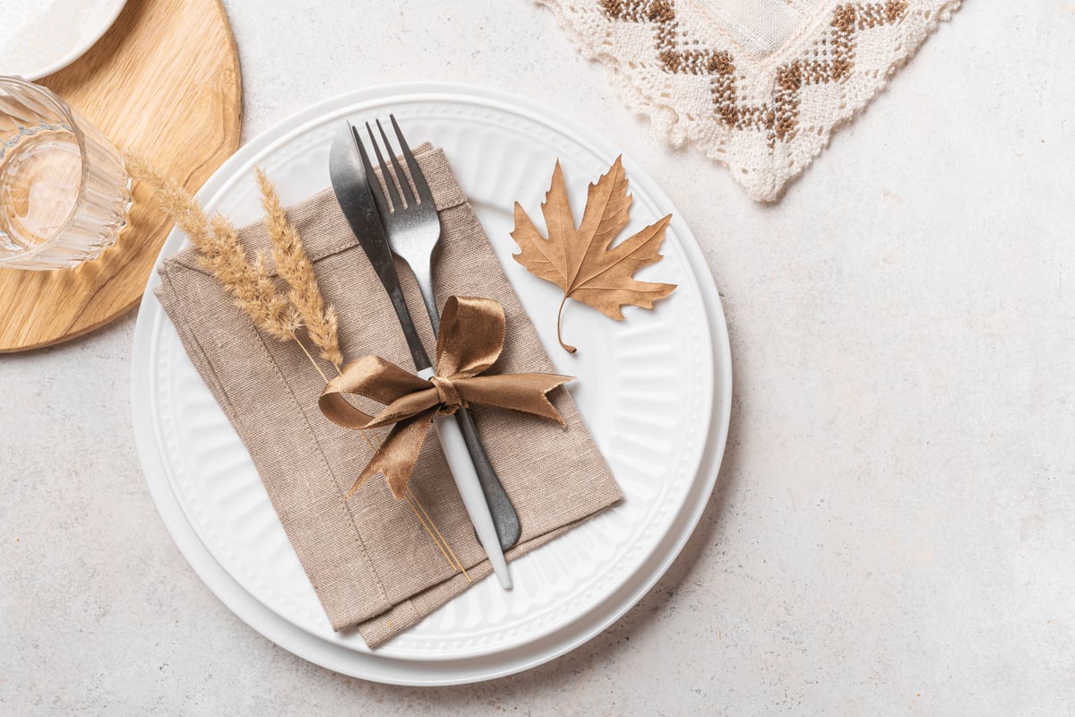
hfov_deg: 43.6
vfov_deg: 29.9
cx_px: 538
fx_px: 1344
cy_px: 358
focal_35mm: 45
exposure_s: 1/125
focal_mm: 45
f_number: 11
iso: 100
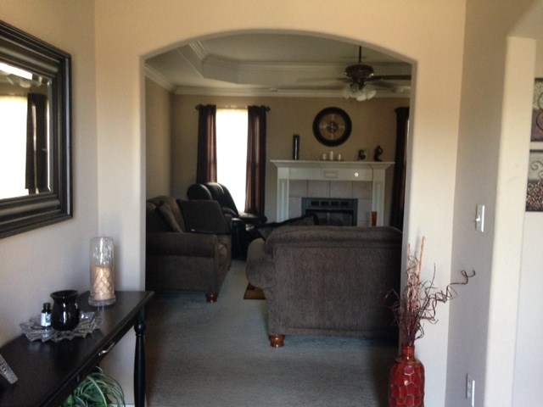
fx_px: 518
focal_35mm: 33
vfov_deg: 42.9
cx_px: 272
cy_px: 204
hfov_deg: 55.4
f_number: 2.4
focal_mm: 4.12
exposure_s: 1/20
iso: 320
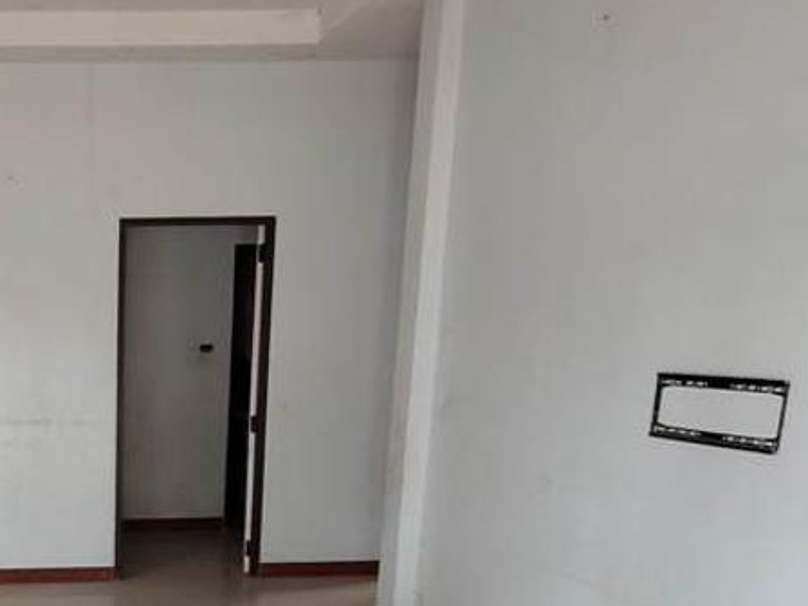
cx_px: 8
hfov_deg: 40.4
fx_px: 957
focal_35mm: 41
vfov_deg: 33.3
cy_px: 548
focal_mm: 1.67
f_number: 2.2
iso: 163
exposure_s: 1/33.3
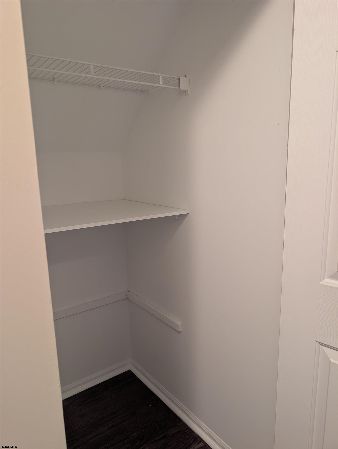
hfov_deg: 56.9
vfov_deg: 71.5
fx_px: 312
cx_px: 169
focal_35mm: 24
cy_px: 224
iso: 282
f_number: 1.68
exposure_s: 1/60
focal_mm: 6.9
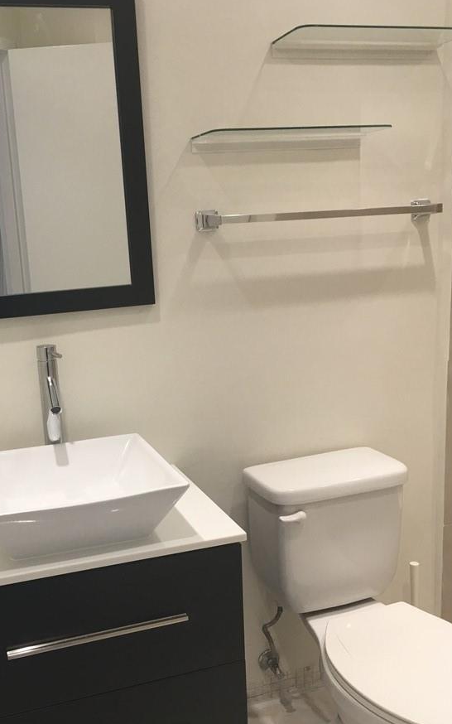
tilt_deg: -13.3
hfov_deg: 35.1
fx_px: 710
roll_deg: +3.0
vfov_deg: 53.9
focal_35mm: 36
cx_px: 159
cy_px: 408
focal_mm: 4.15
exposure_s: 1/30
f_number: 2.2
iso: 32
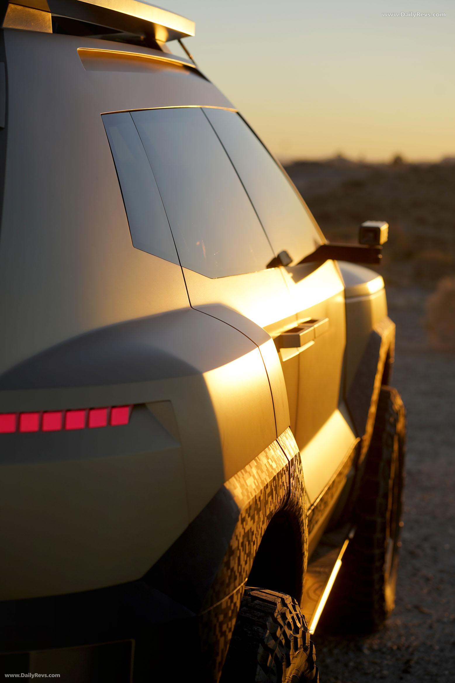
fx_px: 1612
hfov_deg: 16.1
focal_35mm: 85
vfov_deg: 23.9
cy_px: 342
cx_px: 228
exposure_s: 1/500
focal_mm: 85
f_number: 4.5
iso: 100
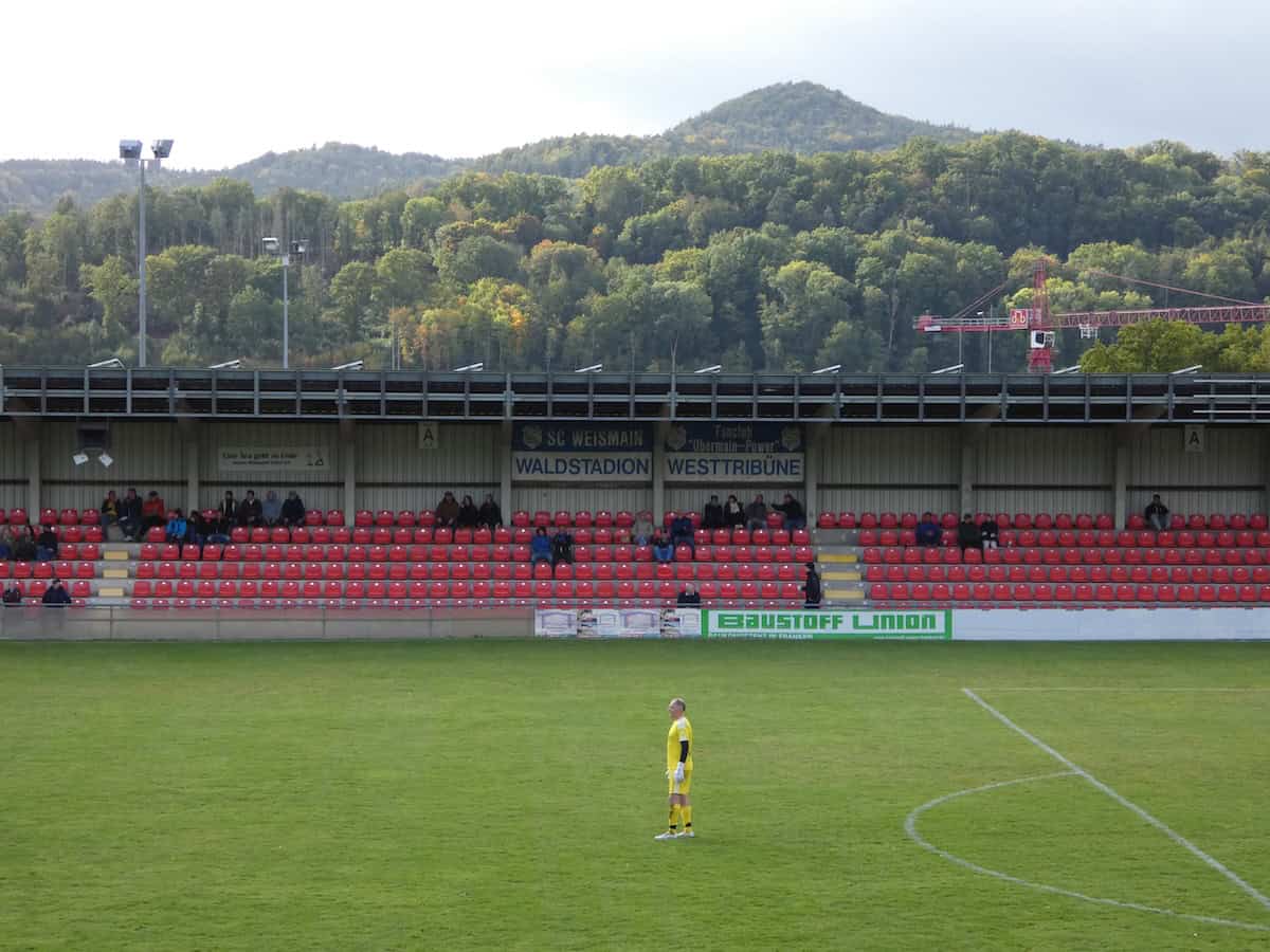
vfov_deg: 17.4
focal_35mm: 85
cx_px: 635
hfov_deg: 23.0
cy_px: 476
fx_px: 3119
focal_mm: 15.2
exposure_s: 1/250
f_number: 4.6
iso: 200
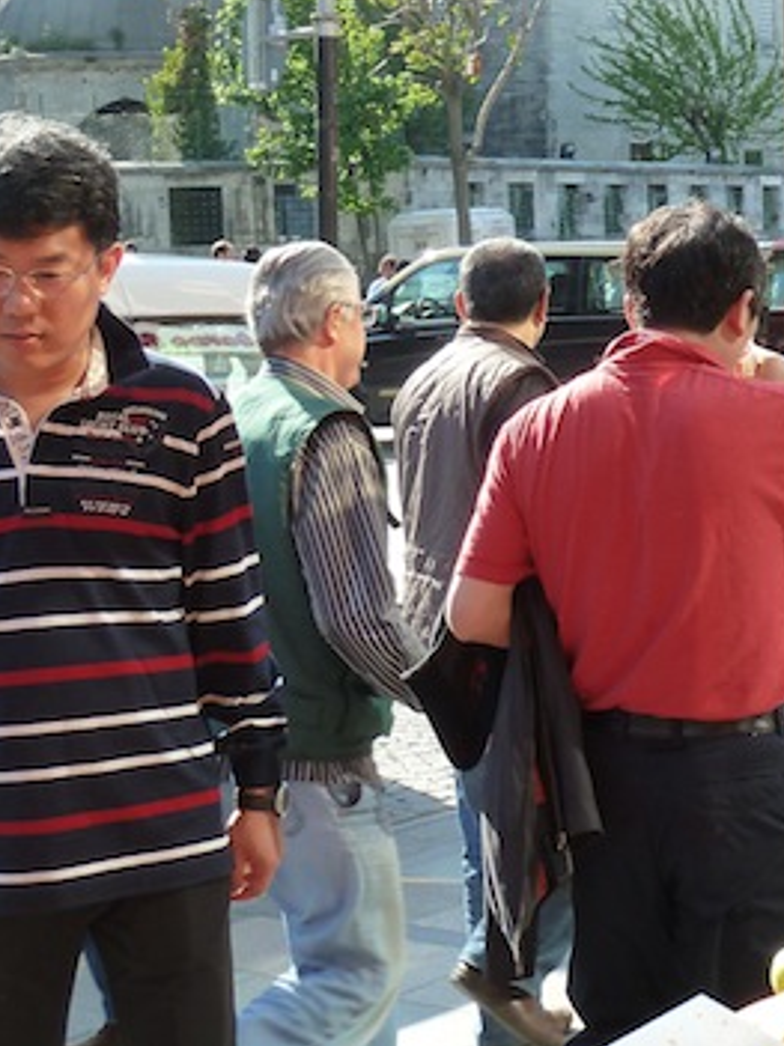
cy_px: 399
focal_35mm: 81
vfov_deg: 24.1
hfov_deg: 17.9
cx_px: 706
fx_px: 2448
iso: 125
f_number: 4
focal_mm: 6.1
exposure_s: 1/160
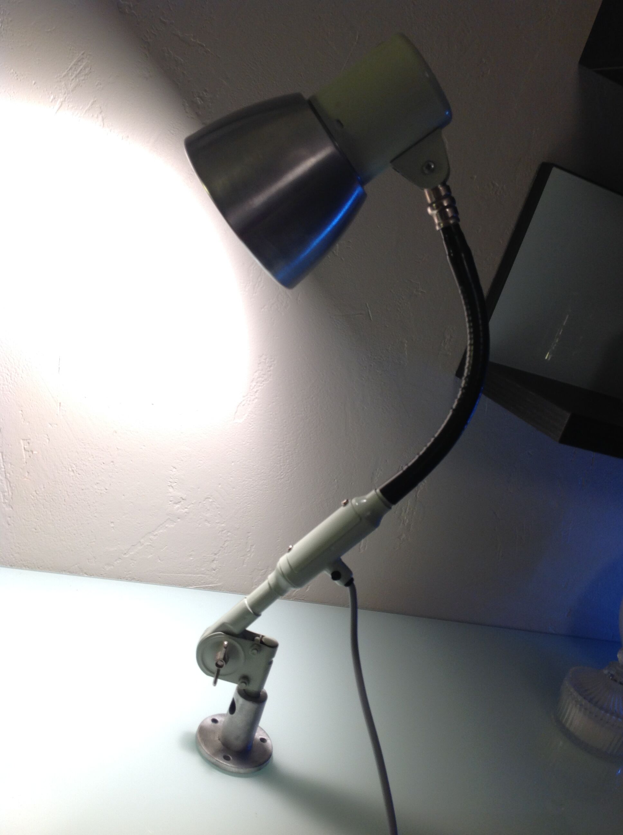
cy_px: 418
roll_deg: -17.9
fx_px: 842
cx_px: 312
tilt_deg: -13.8
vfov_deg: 52.7
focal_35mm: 35
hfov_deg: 40.6
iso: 50
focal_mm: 4.28
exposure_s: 1/20
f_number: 2.4
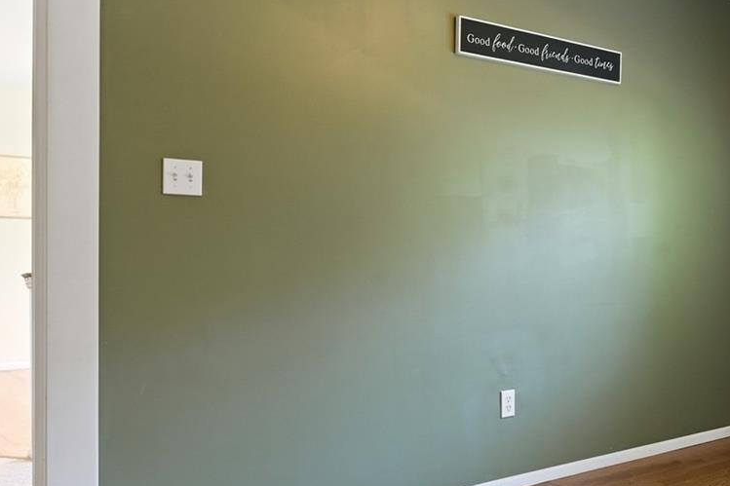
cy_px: 241
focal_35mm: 42
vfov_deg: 31.6
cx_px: 637
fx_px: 859
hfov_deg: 42.7
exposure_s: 2
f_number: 11
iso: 100
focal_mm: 15.5
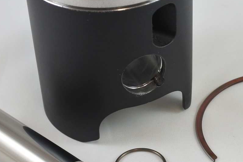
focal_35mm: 90
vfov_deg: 15.2
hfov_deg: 22.5
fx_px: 607
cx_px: 175
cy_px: 57
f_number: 4
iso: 400
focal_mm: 14
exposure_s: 1/160
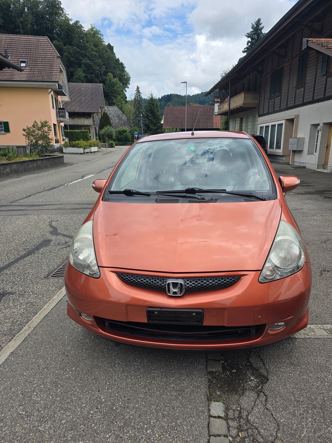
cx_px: 166
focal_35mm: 23
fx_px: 294
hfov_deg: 58.9
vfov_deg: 73.9
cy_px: 222
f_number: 1.7
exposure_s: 1/671
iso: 12
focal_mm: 6.3
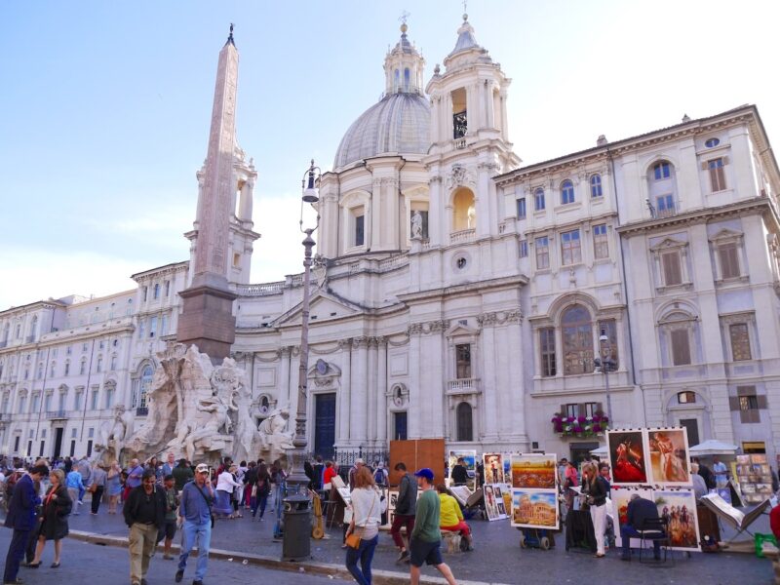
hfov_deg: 63.4
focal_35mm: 28
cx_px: 390
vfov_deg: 49.7
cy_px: 292
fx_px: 631
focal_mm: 14
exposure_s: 1/250
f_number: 5.6
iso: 160
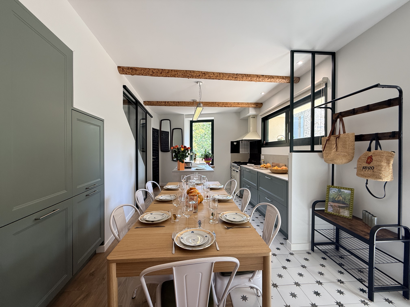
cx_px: 205
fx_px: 166
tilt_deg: -1.1
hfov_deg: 102.1
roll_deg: -0.1
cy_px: 154
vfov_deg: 85.7
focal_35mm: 14
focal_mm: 2.22
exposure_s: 1/100
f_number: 2.2
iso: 80
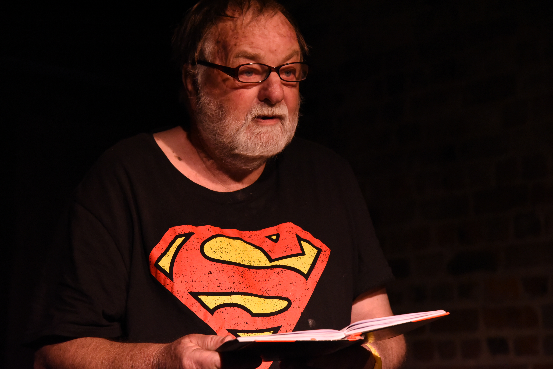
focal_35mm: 105
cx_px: 276
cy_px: 184
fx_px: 1613
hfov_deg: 19.4
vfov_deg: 13.1
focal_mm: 105
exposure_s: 1/160
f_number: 6.3
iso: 6400
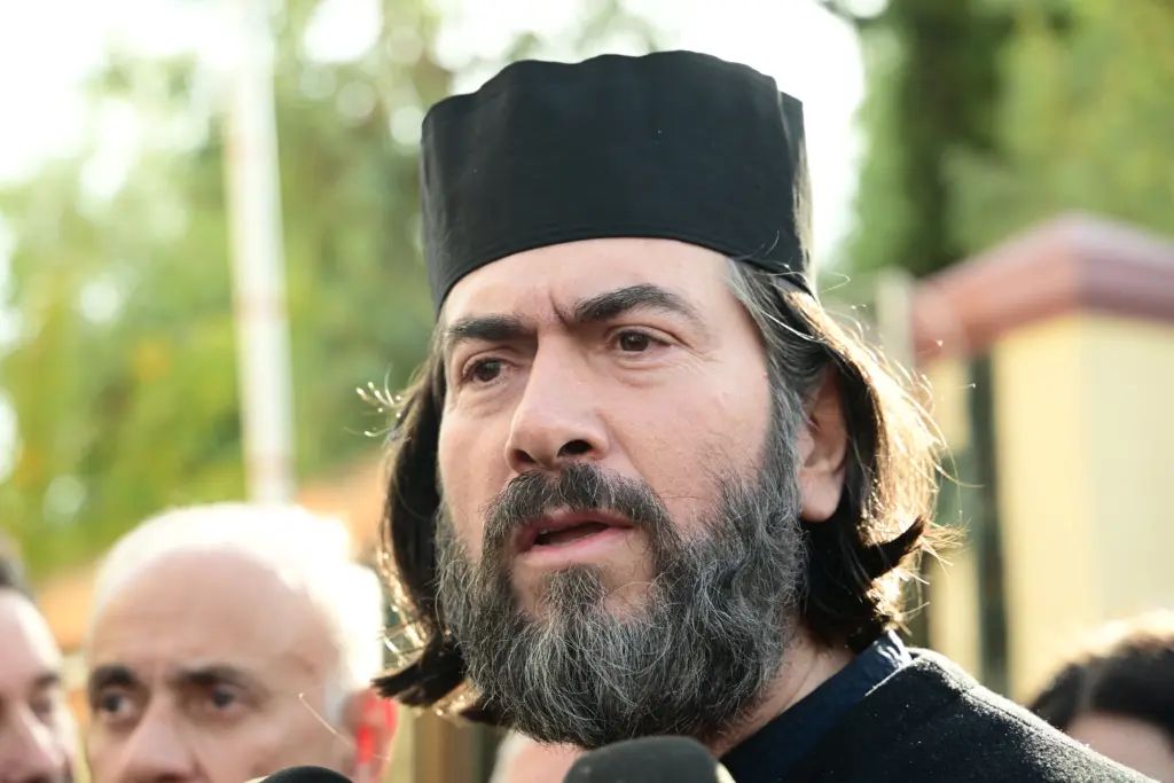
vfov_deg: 18.2
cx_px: 587
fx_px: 2446
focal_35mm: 75
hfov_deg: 27.0
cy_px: 392
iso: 400
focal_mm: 75
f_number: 4.5
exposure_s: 1/400
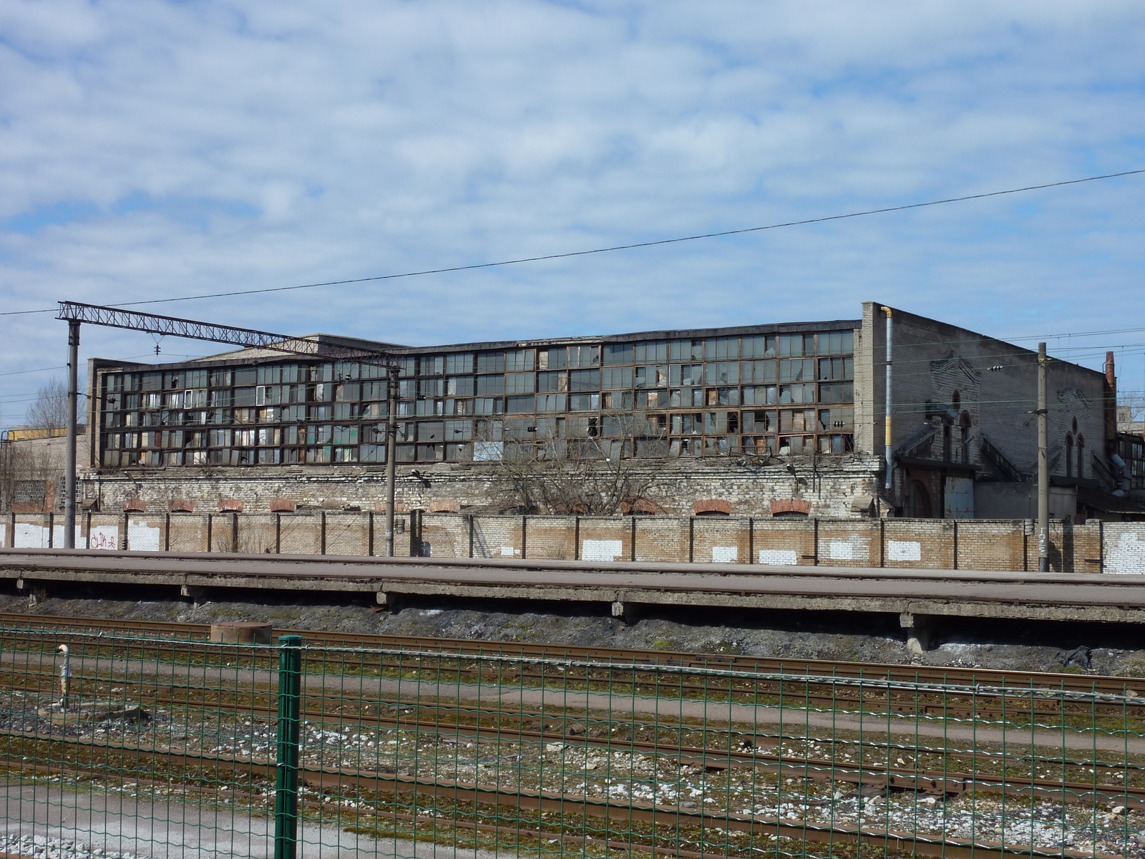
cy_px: 430
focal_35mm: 48
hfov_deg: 39.7
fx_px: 1588
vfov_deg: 30.3
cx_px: 572
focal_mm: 7.9
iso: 80
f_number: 5.6
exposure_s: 1/400
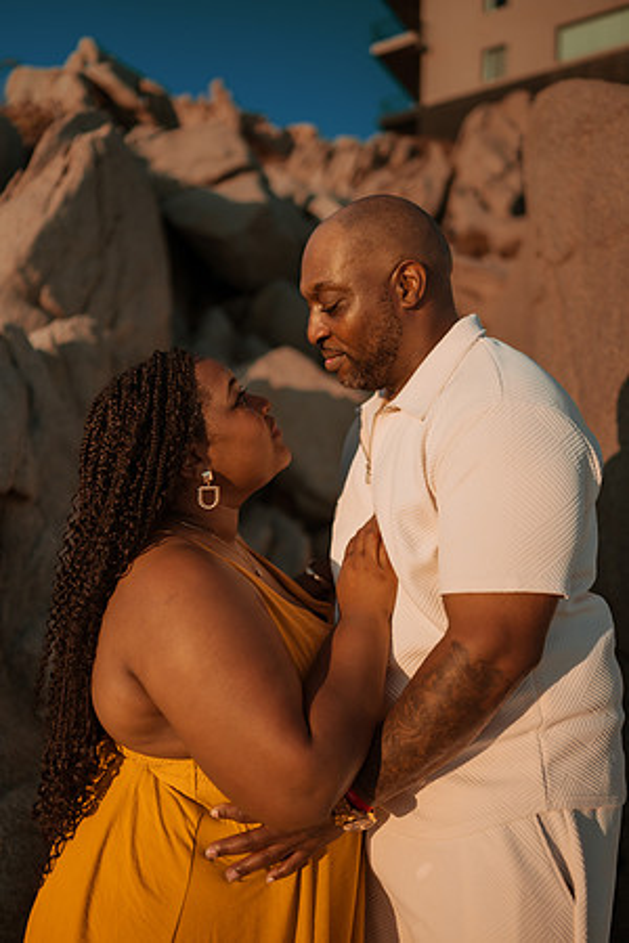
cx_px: 314
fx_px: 917
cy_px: 472
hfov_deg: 37.9
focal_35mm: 35
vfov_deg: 54.4
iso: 100
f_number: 1.8
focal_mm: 35
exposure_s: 1/8000
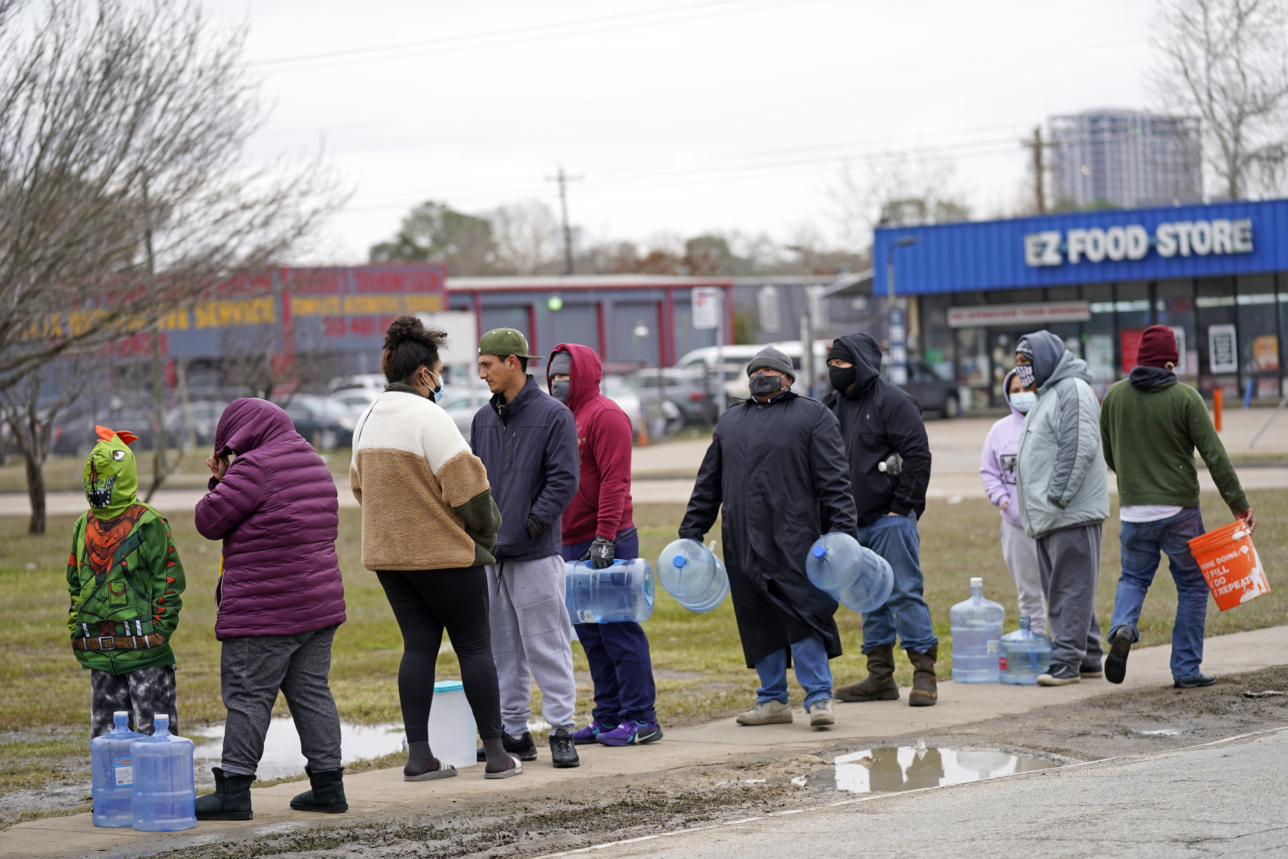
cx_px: 644
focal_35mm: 112
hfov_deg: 18.3
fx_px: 4007
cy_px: 430
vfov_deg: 12.2
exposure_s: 1/640
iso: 125
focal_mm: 112
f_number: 2.8
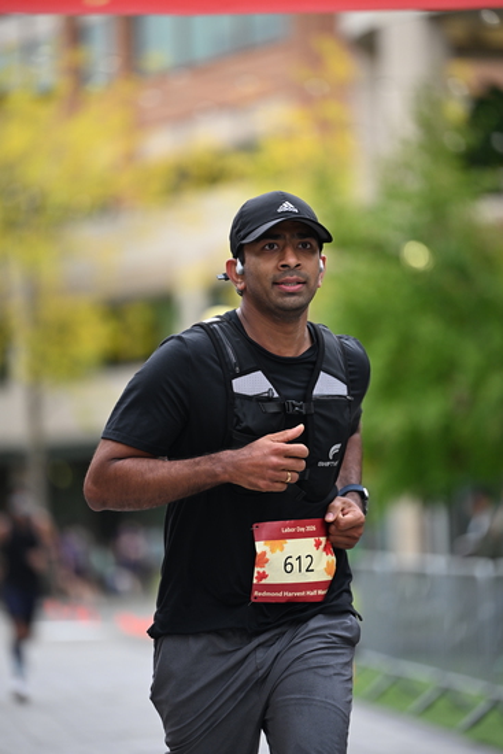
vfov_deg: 11.7
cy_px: 377
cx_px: 252
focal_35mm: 175
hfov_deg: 7.9
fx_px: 3665
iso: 640
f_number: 2.8
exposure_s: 1/2000
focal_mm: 175
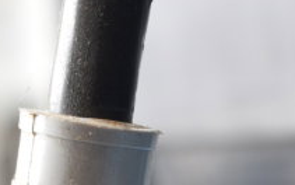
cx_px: 105
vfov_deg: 6.2
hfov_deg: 10.2
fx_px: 1650
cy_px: 411
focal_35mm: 205
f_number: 4.2
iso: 250
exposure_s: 1/50
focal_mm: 31
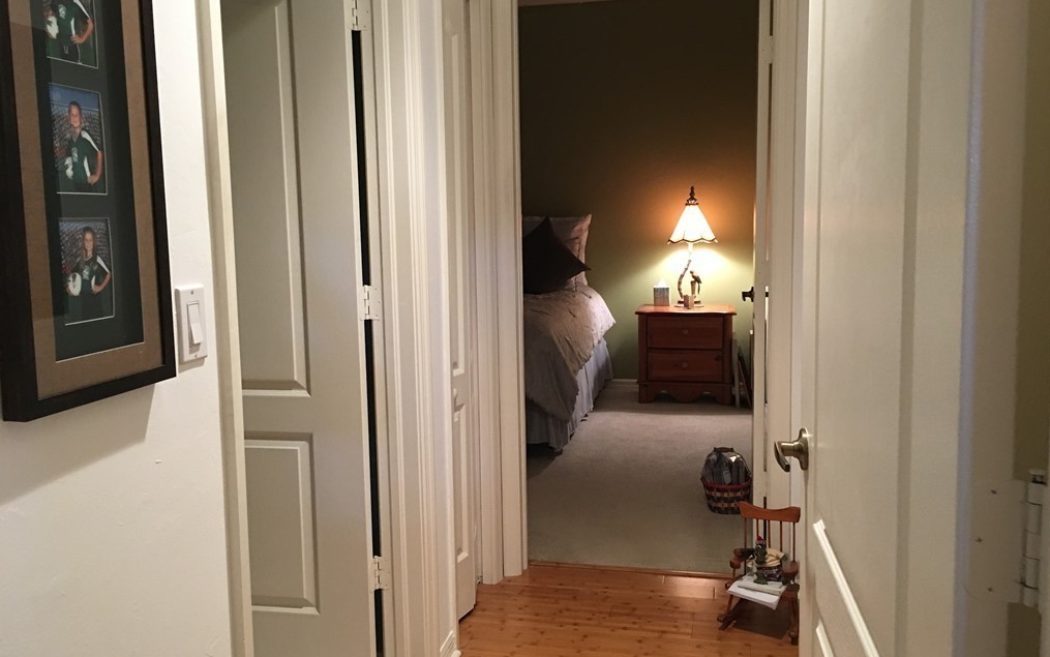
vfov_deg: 40.6
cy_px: 313
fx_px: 887
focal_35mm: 31
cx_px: 522
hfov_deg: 61.2
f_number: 2.2
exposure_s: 1/15
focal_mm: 4.15
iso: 100
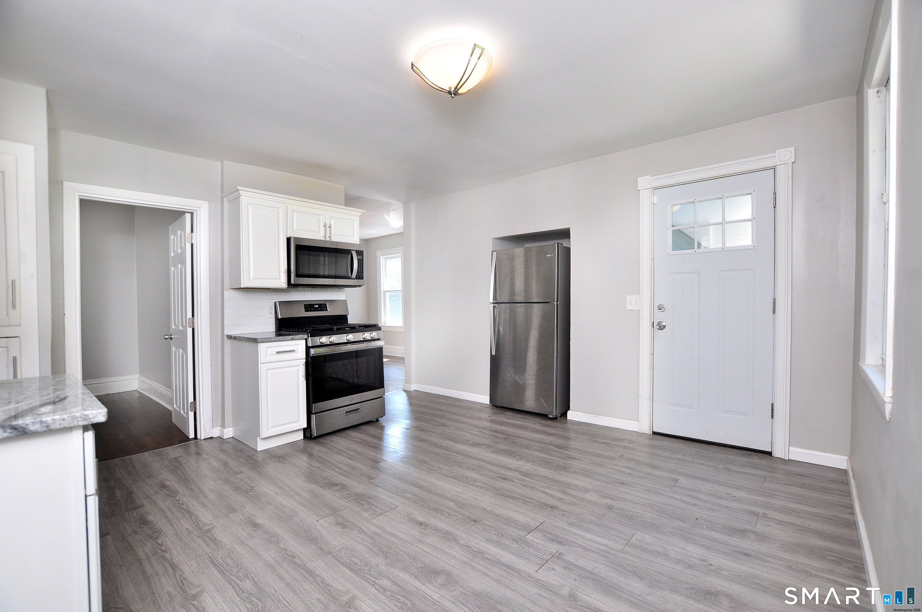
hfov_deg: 100.5
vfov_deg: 77.2
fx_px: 384
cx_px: 461
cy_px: 306
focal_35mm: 15
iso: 400
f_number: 4.5
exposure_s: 1/100
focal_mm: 10
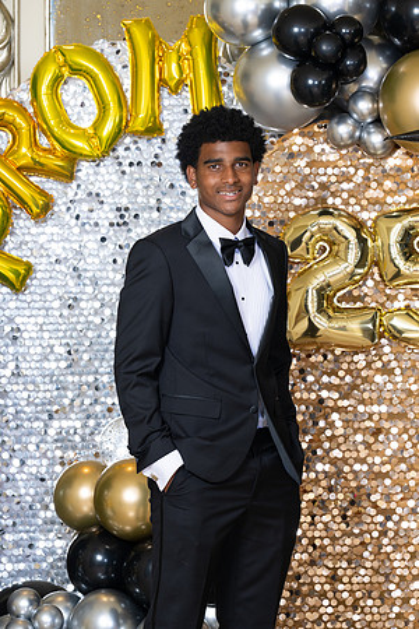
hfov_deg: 7.2
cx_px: 210
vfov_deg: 10.8
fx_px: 3317
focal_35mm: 190
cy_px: 314
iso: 320
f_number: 8
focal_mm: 190
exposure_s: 1/100
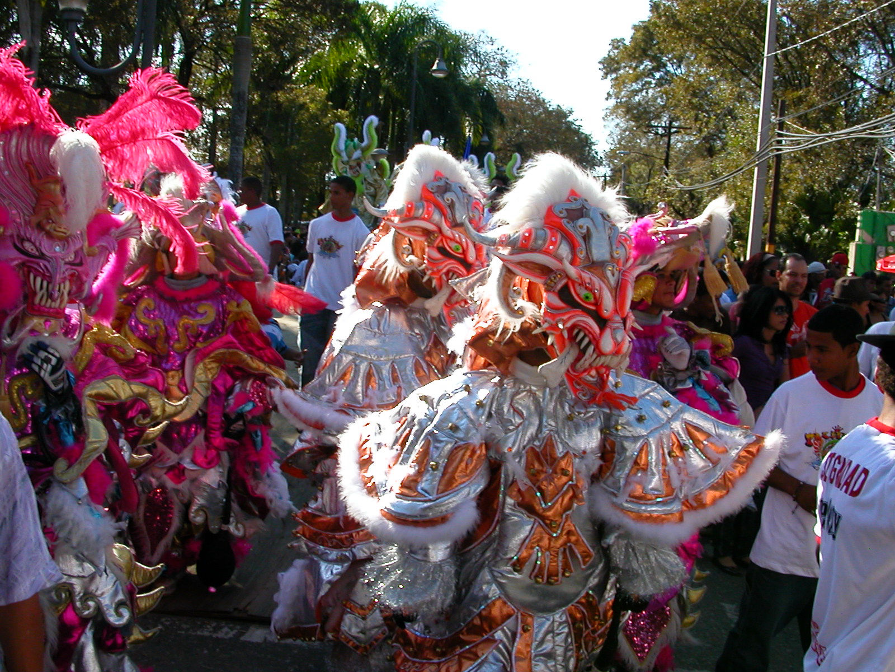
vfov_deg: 38.7
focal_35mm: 37
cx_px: 448
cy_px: 336
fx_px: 957
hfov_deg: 50.1
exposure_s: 1/312
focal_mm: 5.6
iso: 100
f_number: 4.5
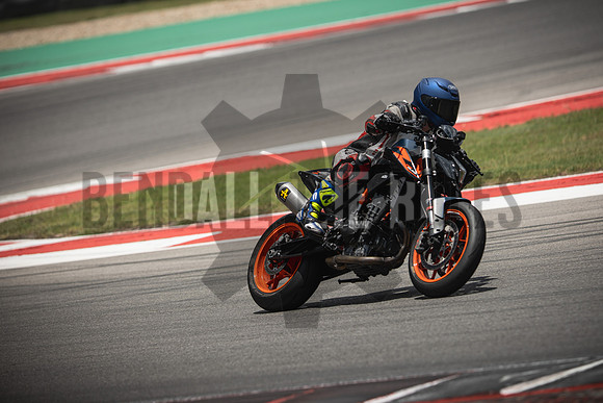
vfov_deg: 4.6
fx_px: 5026
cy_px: 202
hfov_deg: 6.9
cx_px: 302
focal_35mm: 300
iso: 125
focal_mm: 200
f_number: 2.8
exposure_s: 1/2000
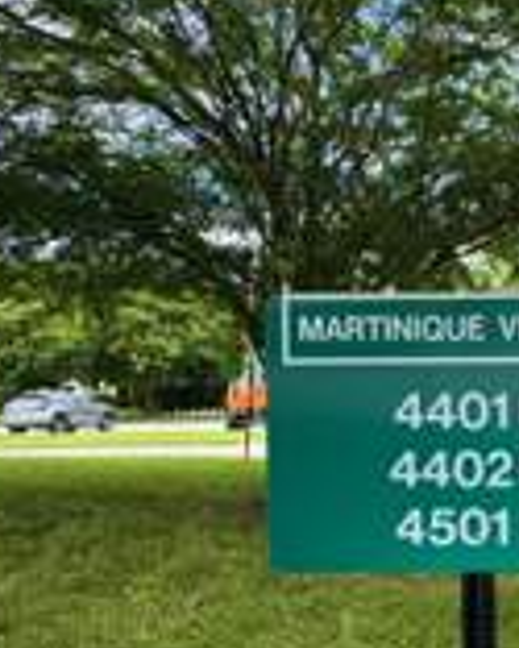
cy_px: 355
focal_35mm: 42
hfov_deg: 30.9
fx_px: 806
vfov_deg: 43.7
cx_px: 602
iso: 40
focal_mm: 2.22
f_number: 2.2
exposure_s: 1/218
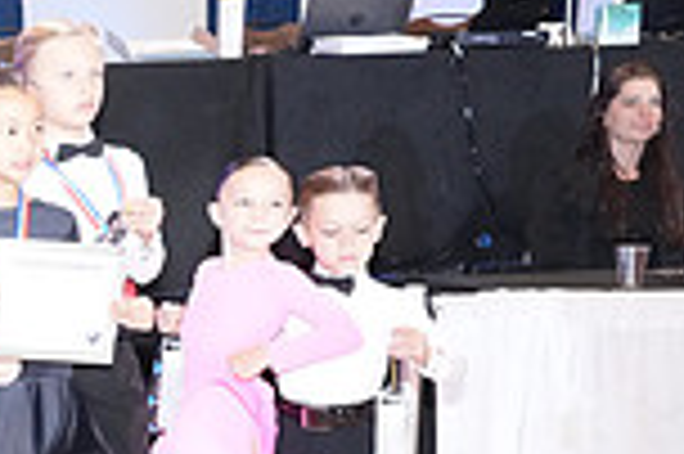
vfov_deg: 13.1
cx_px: -603
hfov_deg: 16.2
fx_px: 1955
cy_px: 470
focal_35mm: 103
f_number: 6.3
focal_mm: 27
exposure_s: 1/250
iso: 5000
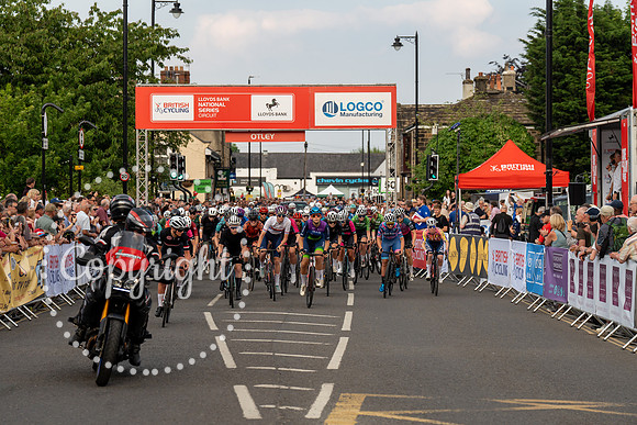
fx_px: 1858
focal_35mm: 105
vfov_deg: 13.0
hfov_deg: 19.5
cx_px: 318
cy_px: 212
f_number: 5
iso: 500
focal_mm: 105
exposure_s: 1/1250
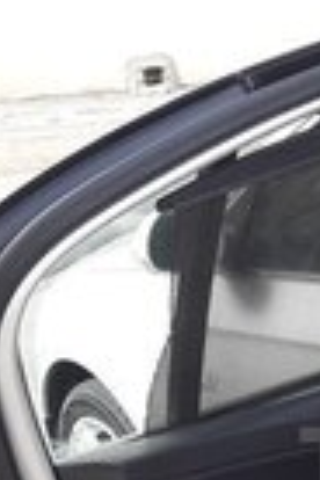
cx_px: 567
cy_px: 466
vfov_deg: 19.0
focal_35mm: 105
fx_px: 1400
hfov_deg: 12.0
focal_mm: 3.7
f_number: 1.9
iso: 40
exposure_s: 1/100
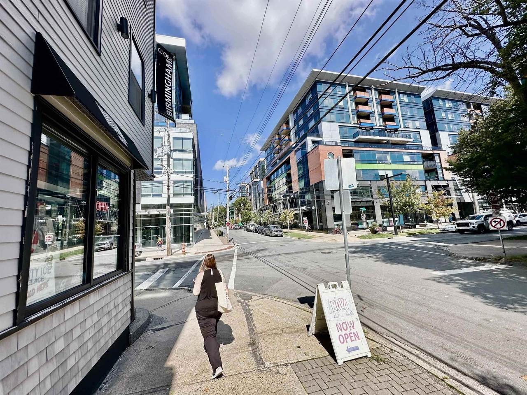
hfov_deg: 102.1
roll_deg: +4.1
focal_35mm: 14
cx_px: 264
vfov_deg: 85.7
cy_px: 198
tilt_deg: +8.1
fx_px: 213
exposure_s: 1/1553
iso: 50
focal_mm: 2.22
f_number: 2.2
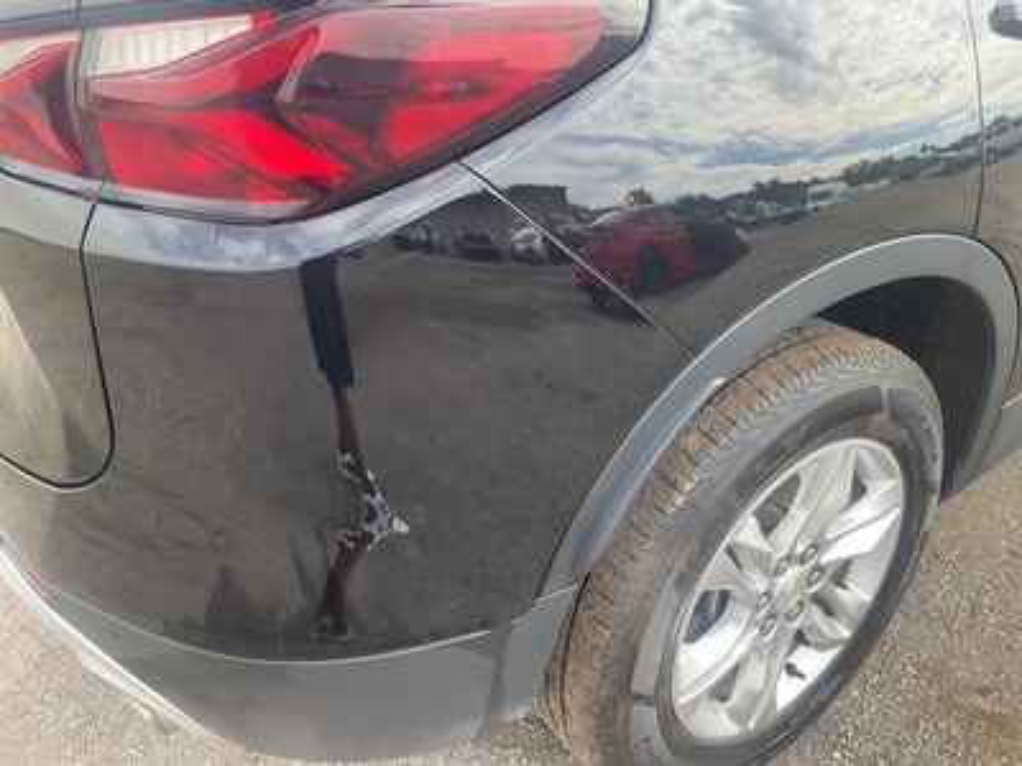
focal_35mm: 29
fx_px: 856
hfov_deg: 61.7
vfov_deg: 48.2
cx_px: 511
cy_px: 383
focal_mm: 3
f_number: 1.8
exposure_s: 1/177
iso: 25
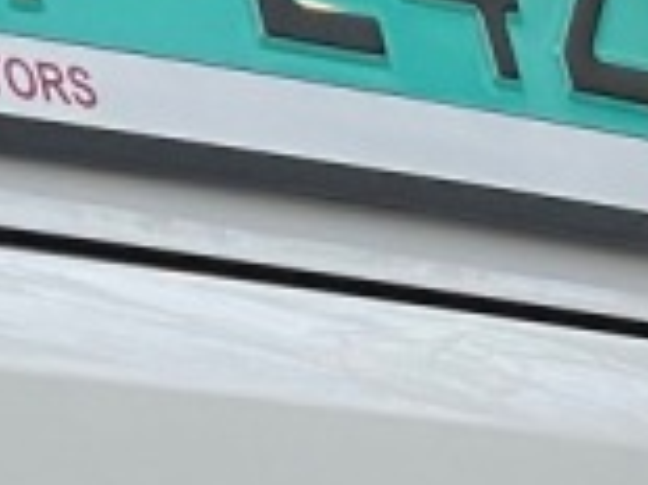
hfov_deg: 4.0
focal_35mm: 495
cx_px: 125
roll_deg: -0.9
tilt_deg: +2.9
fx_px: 9259
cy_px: 1217
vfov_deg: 3.0
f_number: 2.2
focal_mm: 7.5
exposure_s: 1/299
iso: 20
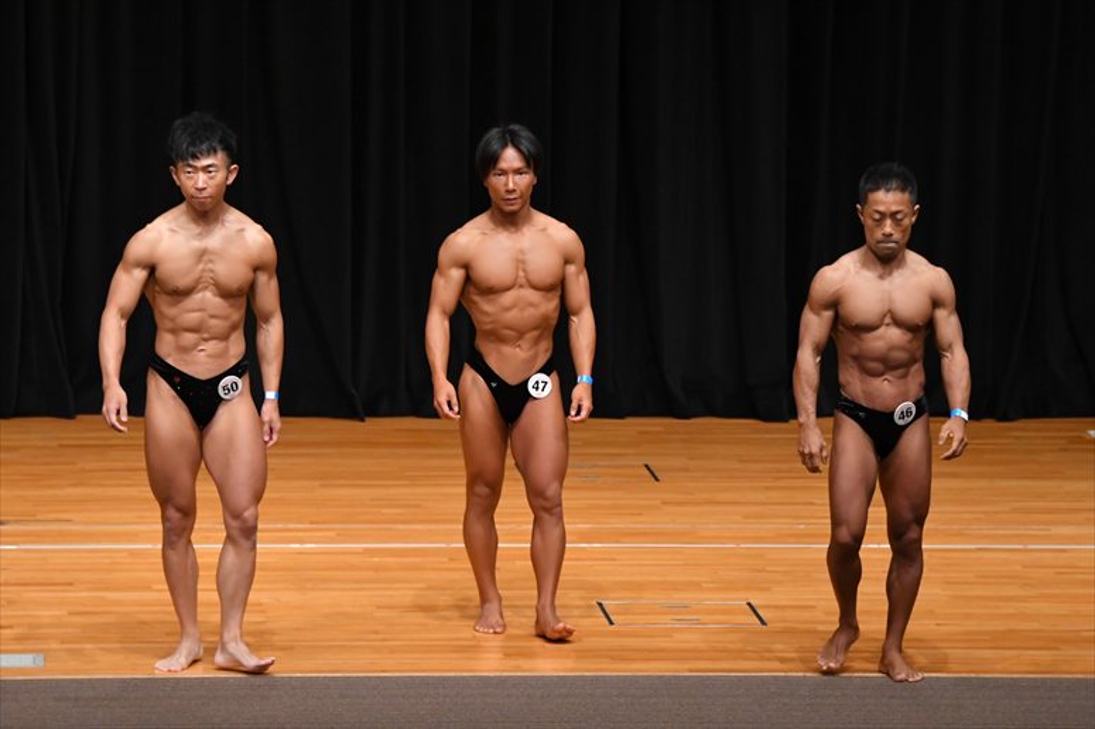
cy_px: 364
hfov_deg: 9.2
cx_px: 548
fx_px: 6840
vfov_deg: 6.1
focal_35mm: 225
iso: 3200
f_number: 5.6
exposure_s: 1/400
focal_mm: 150
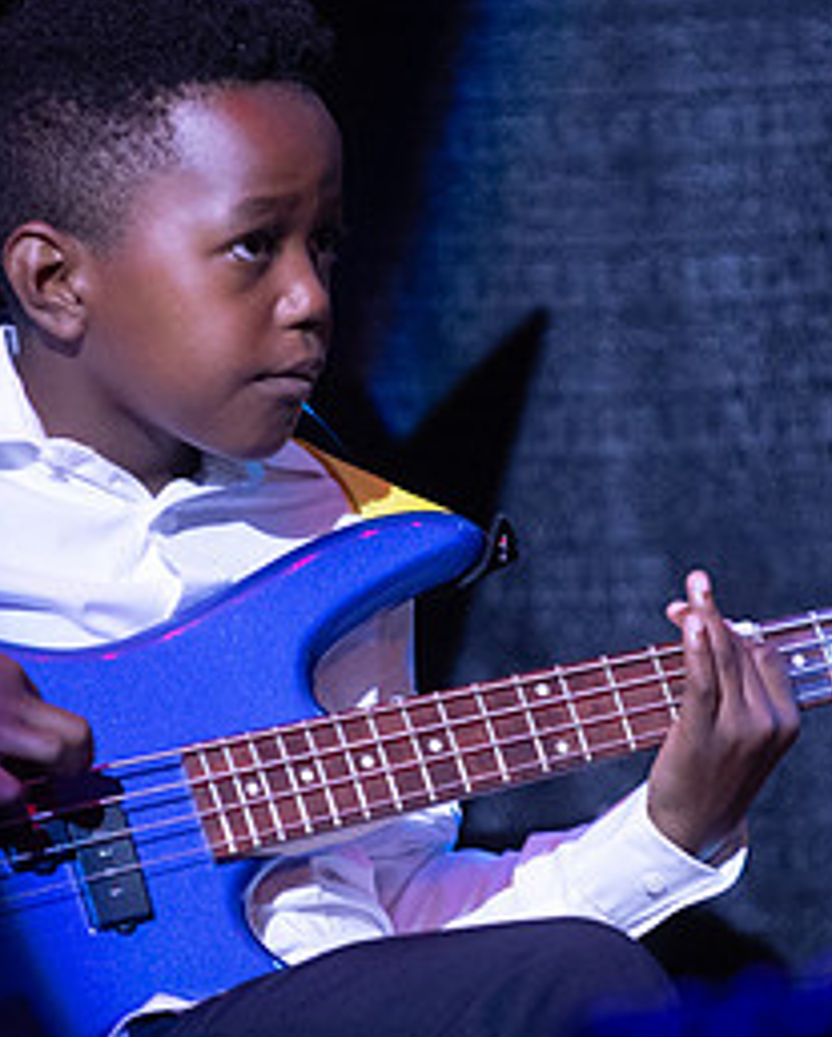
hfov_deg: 3.7
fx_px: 12813
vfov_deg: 4.6
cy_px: 490
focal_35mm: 417
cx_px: 430
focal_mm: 170
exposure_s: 1/160
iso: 3200
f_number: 2.8
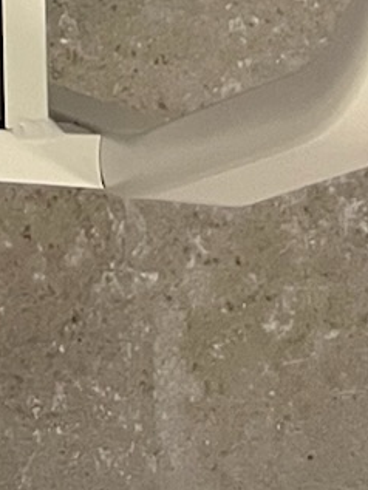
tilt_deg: -74.6
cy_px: -1028
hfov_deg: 8.1
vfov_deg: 9.2
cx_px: -537
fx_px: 2380
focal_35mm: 168
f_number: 1.6
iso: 125
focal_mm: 5.1
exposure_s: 1/50
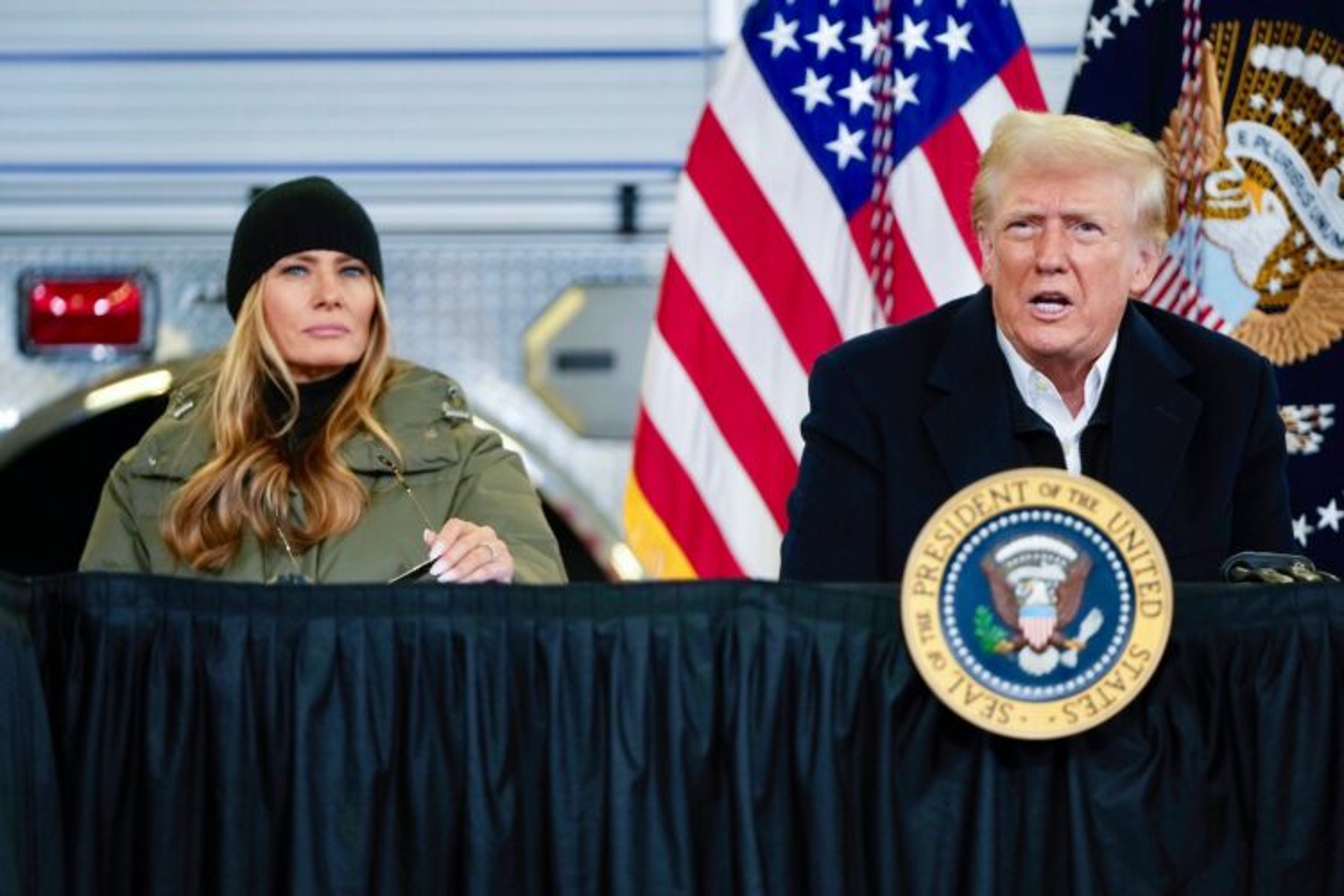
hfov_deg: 11.1
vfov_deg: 7.4
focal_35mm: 186
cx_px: 672
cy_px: 448
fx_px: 6943
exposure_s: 1/500
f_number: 2.8
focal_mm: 186
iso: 2500
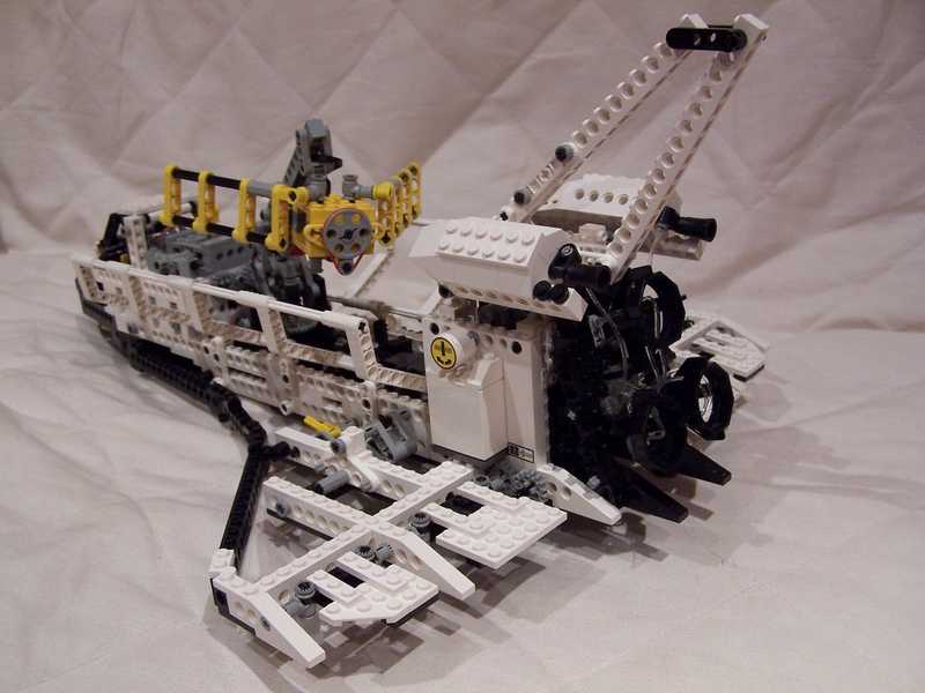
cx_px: 462
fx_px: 1015
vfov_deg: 37.7
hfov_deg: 49.0
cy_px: 346
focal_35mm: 38
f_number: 2.8
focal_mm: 6.3
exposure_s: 1/8
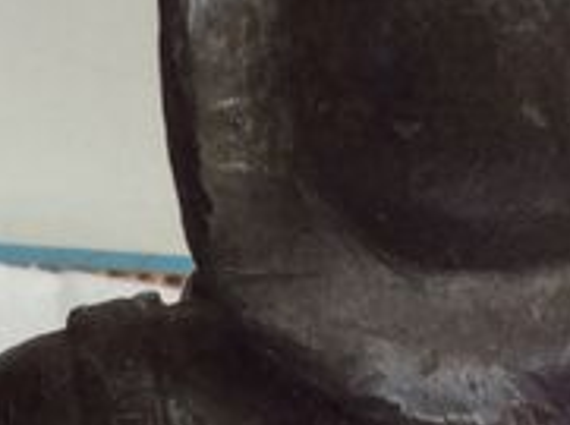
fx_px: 2909
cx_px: 54
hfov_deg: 11.1
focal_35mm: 177
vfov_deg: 8.2
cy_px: 619
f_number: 2.4
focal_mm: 3.3
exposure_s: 1/114
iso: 32
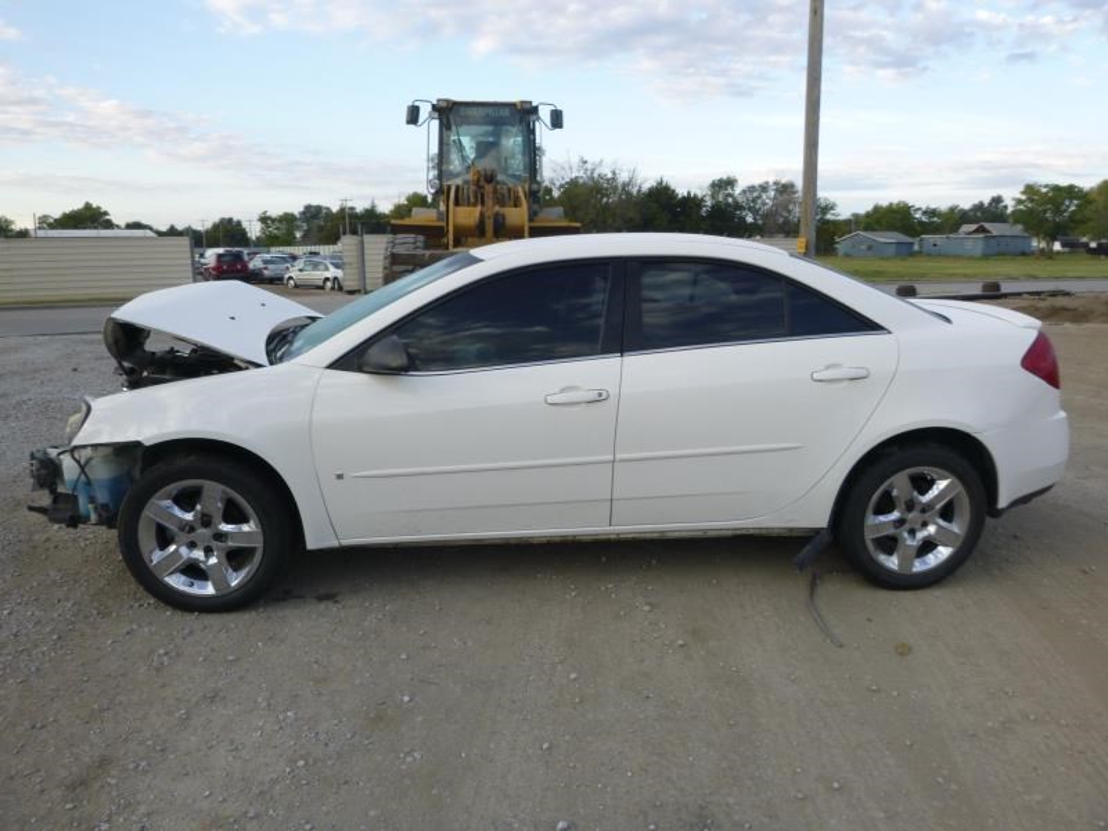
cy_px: 416
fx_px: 800
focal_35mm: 25
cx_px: 554
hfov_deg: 69.4
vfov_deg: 54.9
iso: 100
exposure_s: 1/100
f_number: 3.9
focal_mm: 4.5
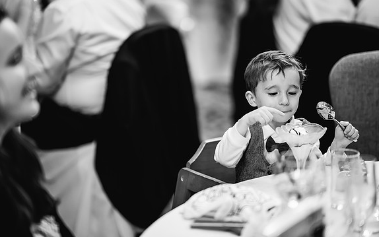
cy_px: 111
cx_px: 189
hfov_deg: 23.3
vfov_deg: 14.7
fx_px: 919
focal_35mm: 89
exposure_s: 1/250
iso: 2000
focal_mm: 85
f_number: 1.4
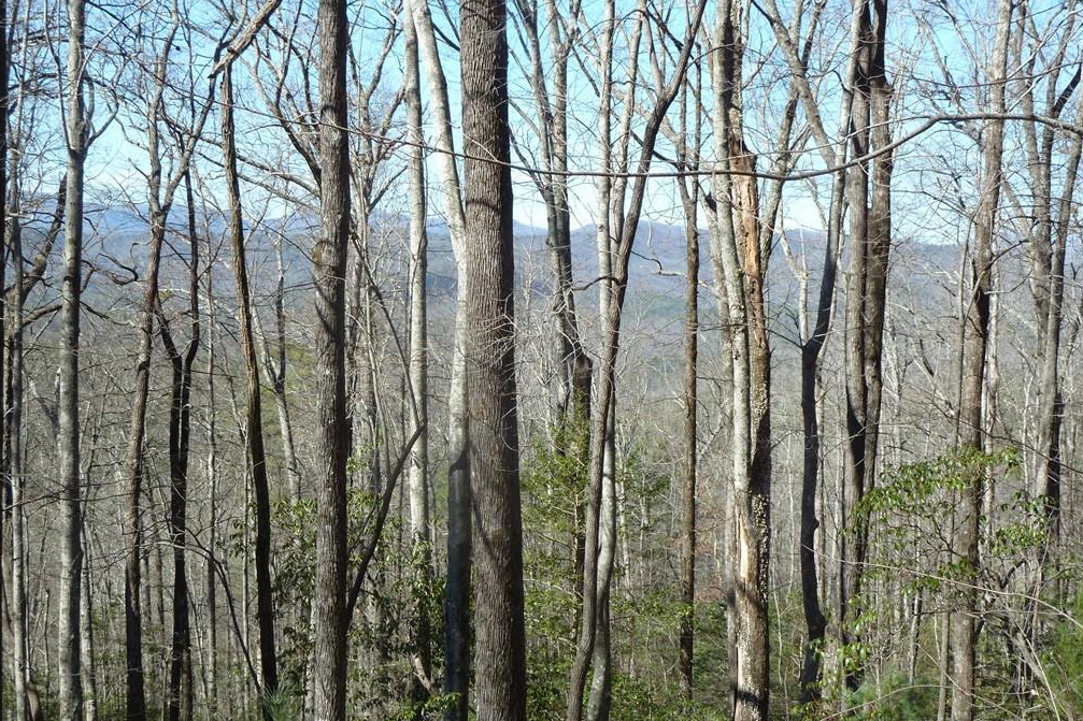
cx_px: 537
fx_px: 1654
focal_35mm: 55
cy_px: 408
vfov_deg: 24.6
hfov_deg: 36.3
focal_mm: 8.5
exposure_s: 1/250
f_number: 3.8
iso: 80
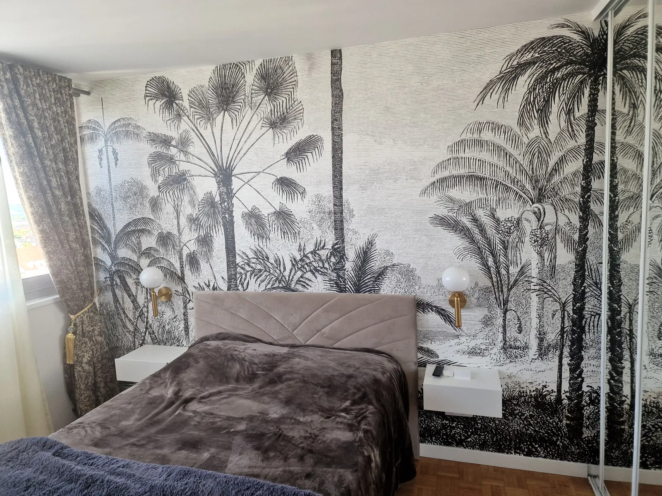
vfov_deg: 58.9
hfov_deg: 73.9
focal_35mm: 23
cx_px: 331
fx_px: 440
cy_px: 248
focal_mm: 6.4
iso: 200
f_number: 1.8
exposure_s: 1/180
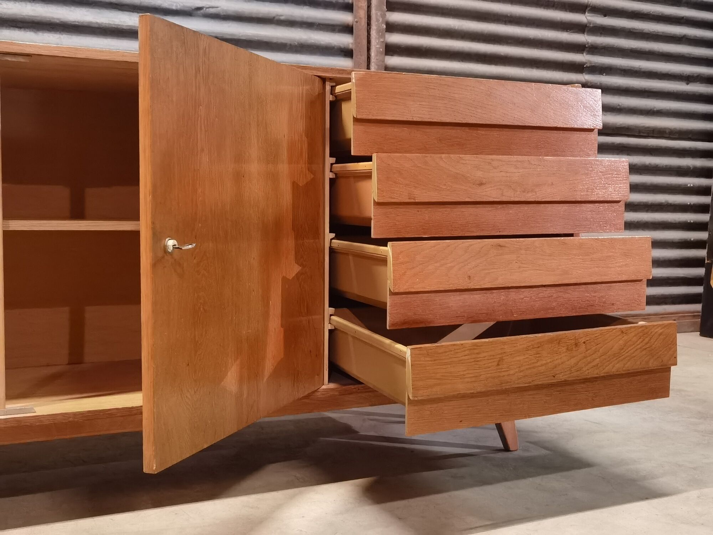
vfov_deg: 36.0
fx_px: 824
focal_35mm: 40
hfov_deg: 46.8
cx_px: 356
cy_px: 268
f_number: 1.9
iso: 1600
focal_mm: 6.71
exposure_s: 1/20
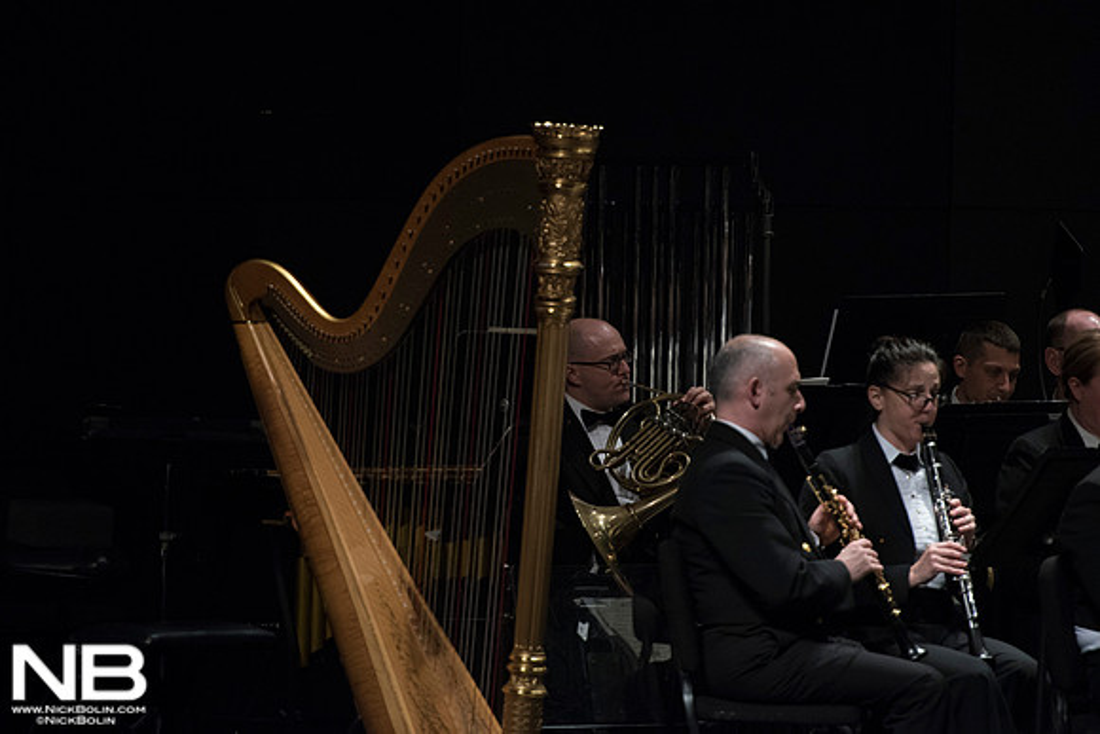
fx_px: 12225
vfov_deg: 3.4
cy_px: 367
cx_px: 550
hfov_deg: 5.2
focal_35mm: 400
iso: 4000
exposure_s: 1/320
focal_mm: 400
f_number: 5.6
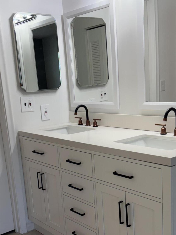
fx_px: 312
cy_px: 157
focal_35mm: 46
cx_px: 89
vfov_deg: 40.7
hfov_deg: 31.5
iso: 100
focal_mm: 5.96
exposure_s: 1/211
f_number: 1.6
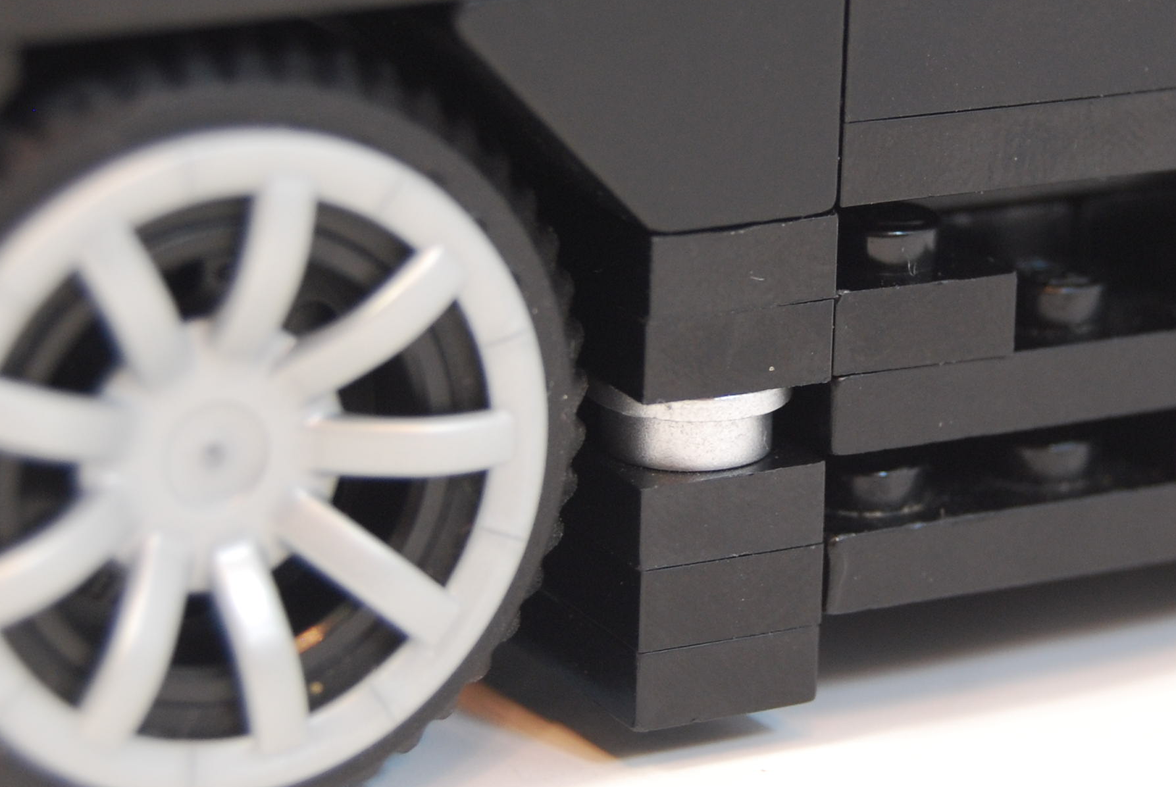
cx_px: 784
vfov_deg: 8.8
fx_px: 5102
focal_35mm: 156
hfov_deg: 13.1
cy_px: 307
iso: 360
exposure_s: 1/60
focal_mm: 48
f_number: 5.6
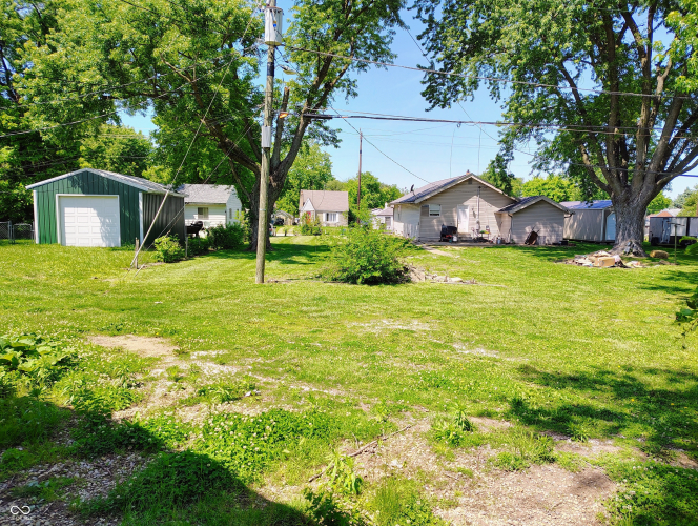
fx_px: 485
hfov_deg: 71.5
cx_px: 349
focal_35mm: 24
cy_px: 263
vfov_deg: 56.9
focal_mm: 5.56
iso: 100
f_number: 1.8
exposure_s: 1/385
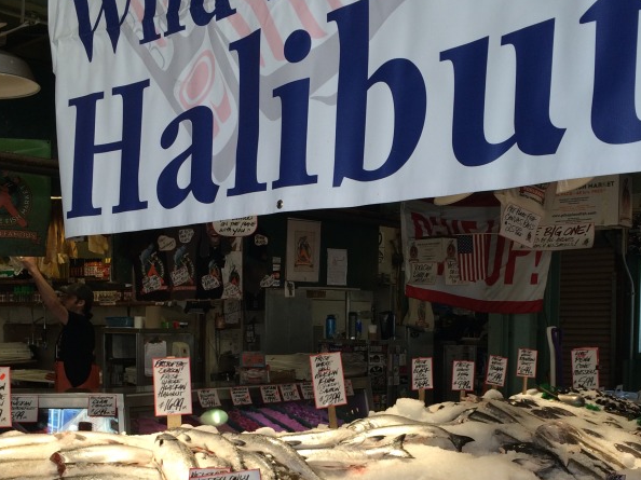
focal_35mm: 50
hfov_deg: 38.2
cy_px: 385
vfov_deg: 28.5
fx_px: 925
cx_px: 353
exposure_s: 1/120
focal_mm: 4.15
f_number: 2.2
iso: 32
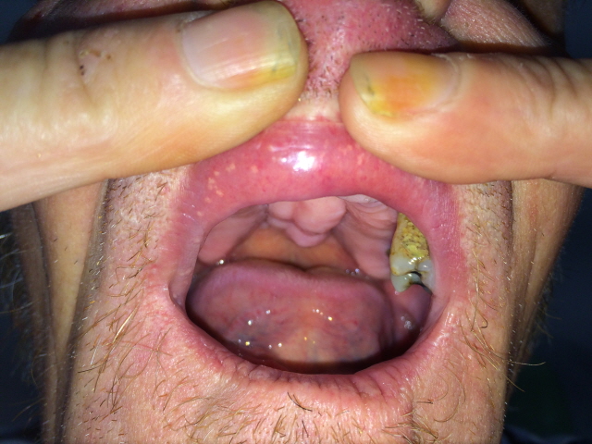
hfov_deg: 61.7
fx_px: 496
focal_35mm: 29
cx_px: 296
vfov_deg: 48.2
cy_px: 222
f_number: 2.2
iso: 32
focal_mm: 4.15
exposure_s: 1/507
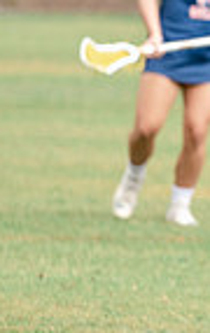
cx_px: 817
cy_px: 94
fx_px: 9403
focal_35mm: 1032
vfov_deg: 2.0
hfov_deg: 1.3
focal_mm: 180
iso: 250
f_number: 4
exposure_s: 1/1000
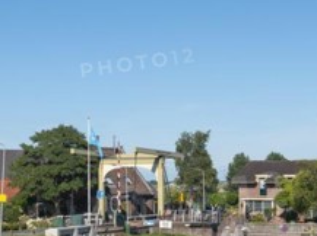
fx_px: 942
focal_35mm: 103
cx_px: 152
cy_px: 124
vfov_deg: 14.3
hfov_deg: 19.1
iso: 100
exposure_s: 1/800
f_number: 7.1
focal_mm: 29
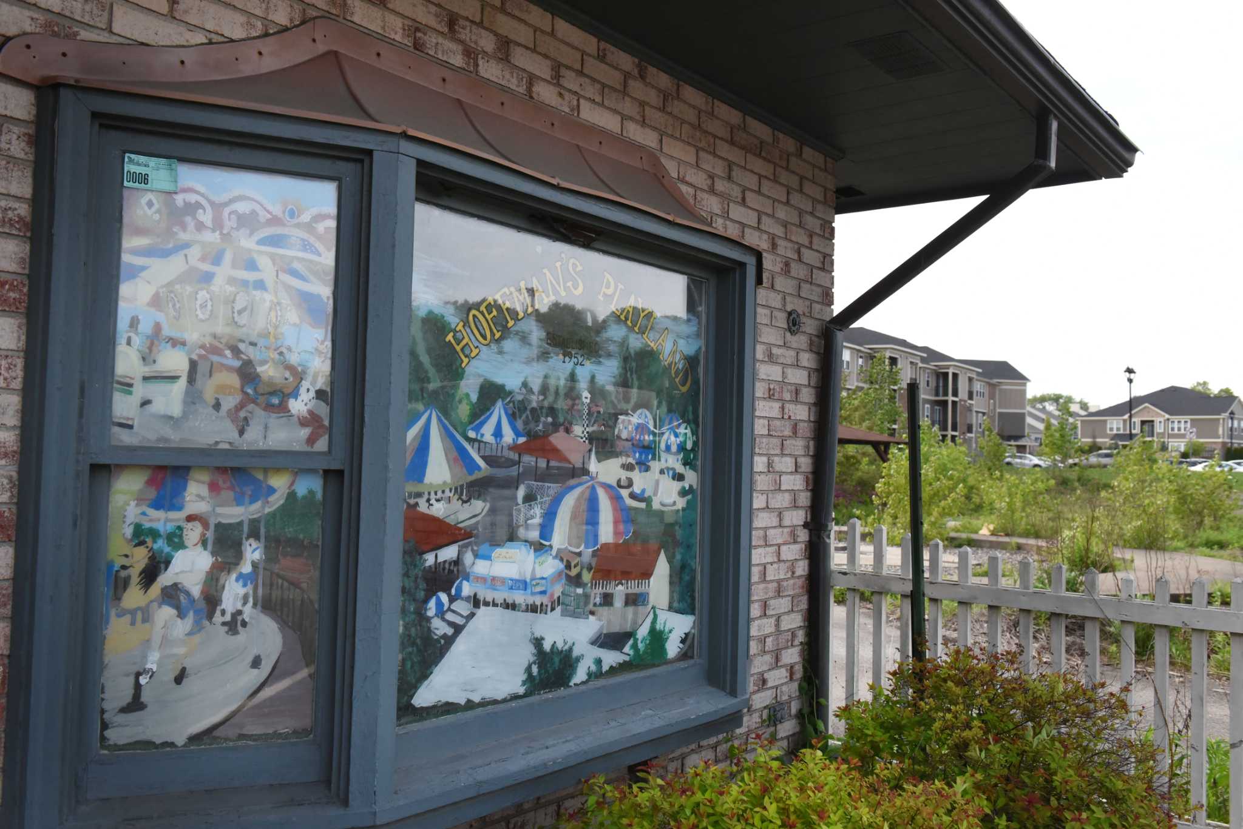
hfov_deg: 58.7
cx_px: 622
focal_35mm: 32
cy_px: 414
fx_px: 1105
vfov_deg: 41.1
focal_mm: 32
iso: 2500
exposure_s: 1/4000
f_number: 6.3
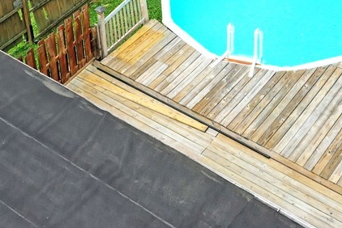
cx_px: 196
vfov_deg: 17.9
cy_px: -59
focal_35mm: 72
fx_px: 684
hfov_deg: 28.0
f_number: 5.6
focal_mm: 10.26
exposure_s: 1/320
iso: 100
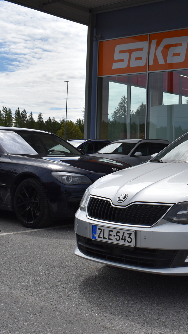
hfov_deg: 20.5
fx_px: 485
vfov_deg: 38.0
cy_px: 166
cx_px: 226
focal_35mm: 55
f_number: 9.5
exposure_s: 1/1000
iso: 200
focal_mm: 23
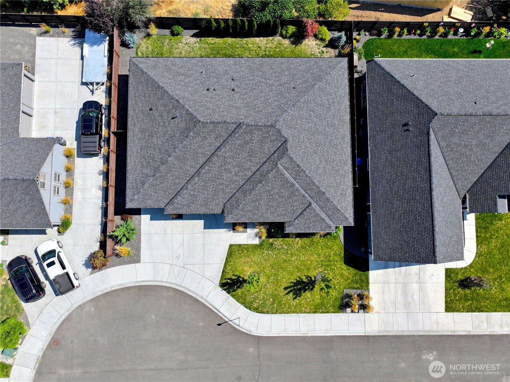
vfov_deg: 56.8
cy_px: 191
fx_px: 353
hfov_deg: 71.6
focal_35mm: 24
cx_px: 255
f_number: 2.8
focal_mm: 12.29
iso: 130
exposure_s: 1/1600
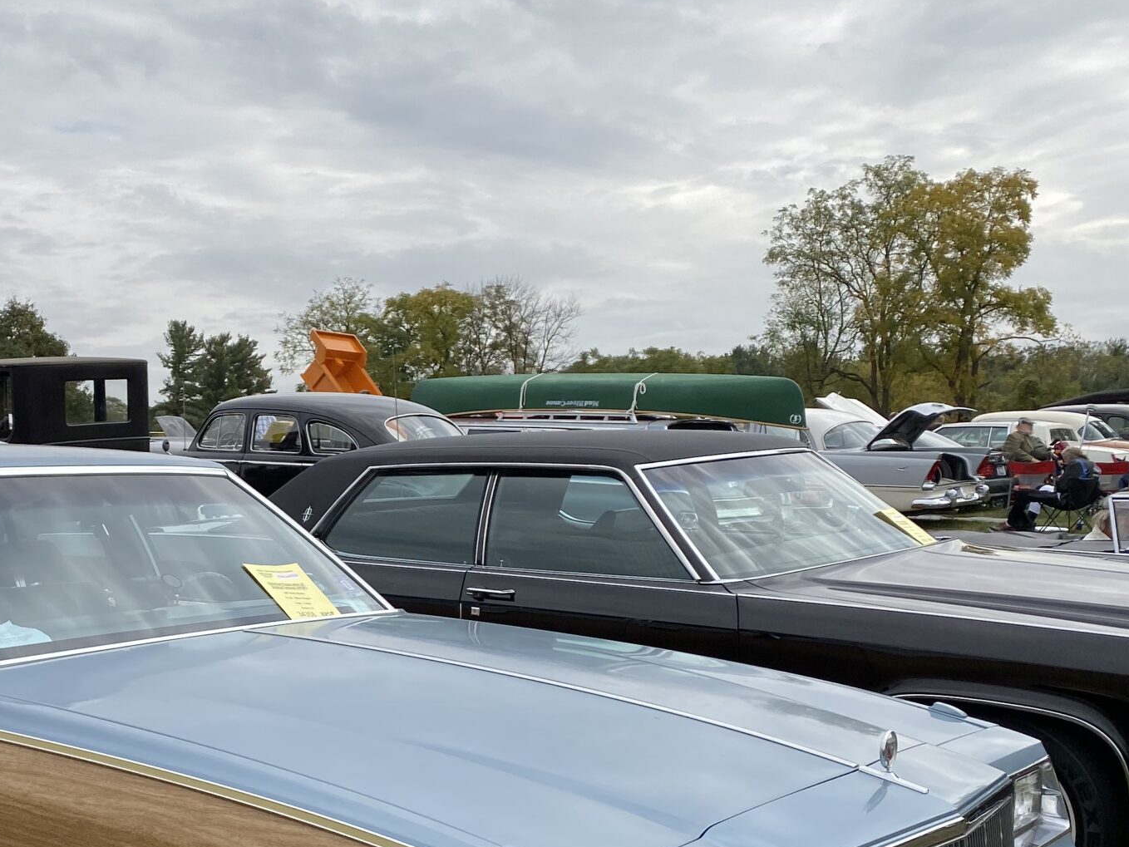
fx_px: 1598
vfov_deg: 29.2
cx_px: 226
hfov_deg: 37.5
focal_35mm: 49
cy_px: 647
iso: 32
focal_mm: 4.25
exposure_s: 1/2577
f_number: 1.8
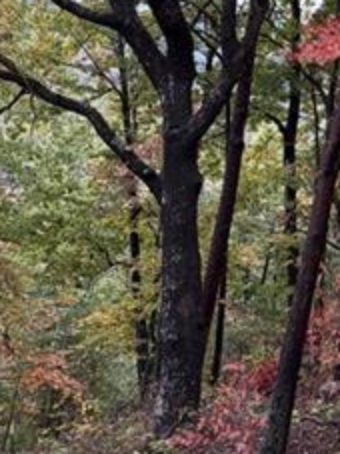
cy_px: -22
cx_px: 502
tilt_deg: +3.4
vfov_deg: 21.3
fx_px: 1154
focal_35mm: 88
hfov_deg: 15.5
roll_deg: -5.3
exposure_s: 1/121
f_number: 1.6
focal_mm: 5.96
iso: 125
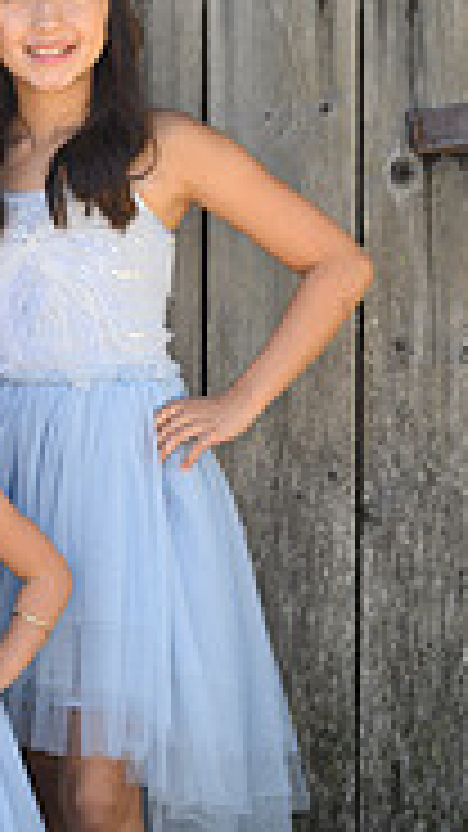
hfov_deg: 6.8
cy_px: 360
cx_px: -110
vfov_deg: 12.2
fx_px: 3885
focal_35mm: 176
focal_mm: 69
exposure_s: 1/200
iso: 160
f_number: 3.5
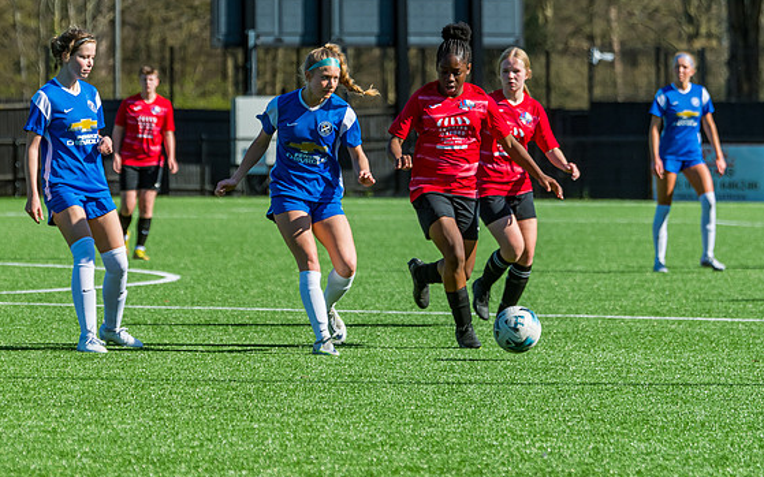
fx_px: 5474
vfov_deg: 5.0
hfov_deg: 8.0
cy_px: 267
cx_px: 288
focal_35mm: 263
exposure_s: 1/2000
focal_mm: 175
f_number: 5
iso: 400
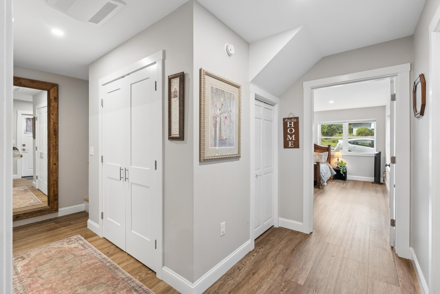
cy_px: 147
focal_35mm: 16
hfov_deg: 96.7
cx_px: 220
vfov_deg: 73.8
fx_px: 196
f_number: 7.1
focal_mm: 16
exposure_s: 1/8
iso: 320
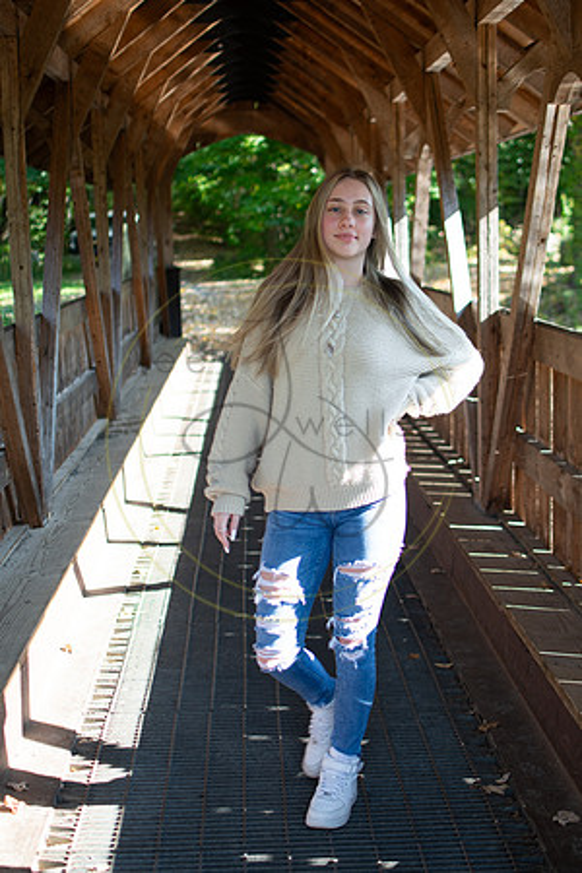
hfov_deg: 26.0
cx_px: 291
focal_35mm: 52
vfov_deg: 38.2
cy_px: 436
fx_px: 1261
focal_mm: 35
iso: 100
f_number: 2.5
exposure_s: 1/200
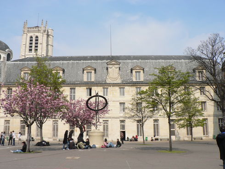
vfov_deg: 40.7
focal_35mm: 35
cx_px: 112
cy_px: 84
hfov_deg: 52.6
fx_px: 228
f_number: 5.6
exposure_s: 1/400
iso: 64
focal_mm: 6
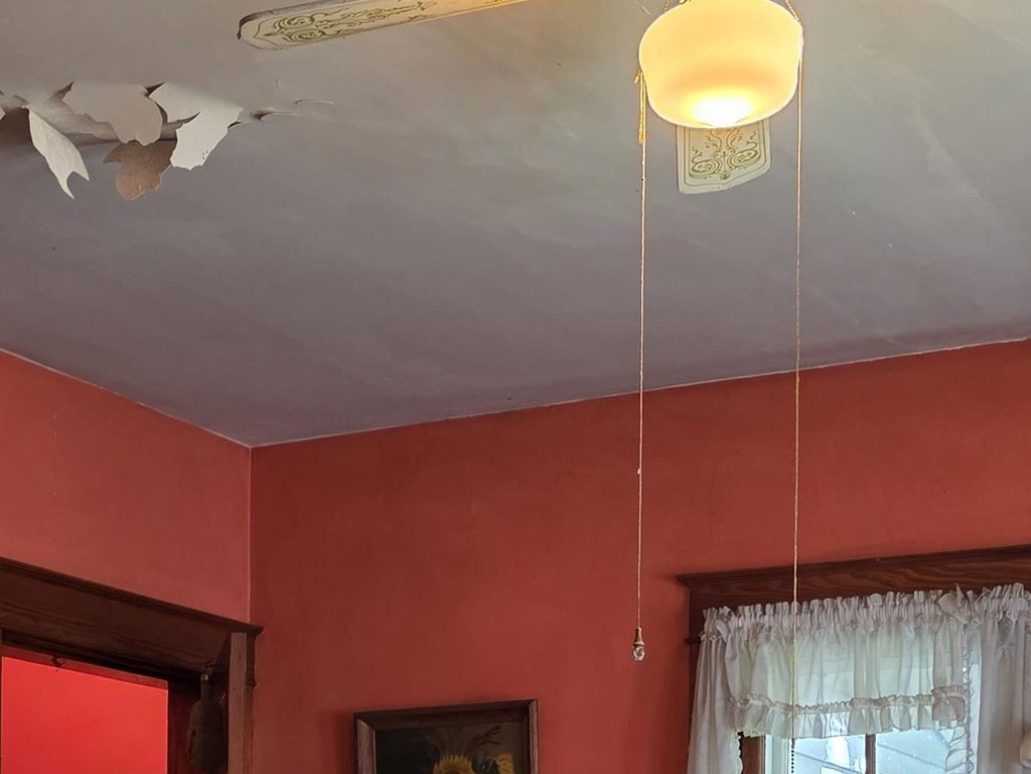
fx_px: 2055
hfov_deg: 28.2
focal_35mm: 69
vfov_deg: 20.0
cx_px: 514
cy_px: 923
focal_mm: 6.3
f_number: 1.7
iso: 320
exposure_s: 1/120
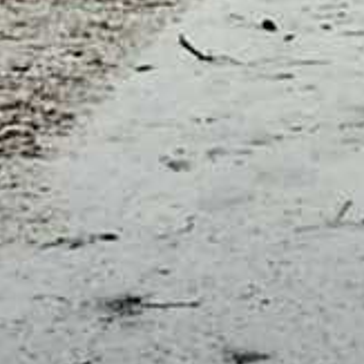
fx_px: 1499
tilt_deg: -1.4
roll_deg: +1.1
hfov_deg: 13.6
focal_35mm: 126
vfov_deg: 13.0
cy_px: -212
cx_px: 391
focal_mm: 4.15
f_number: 2.2
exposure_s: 1/434
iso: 32
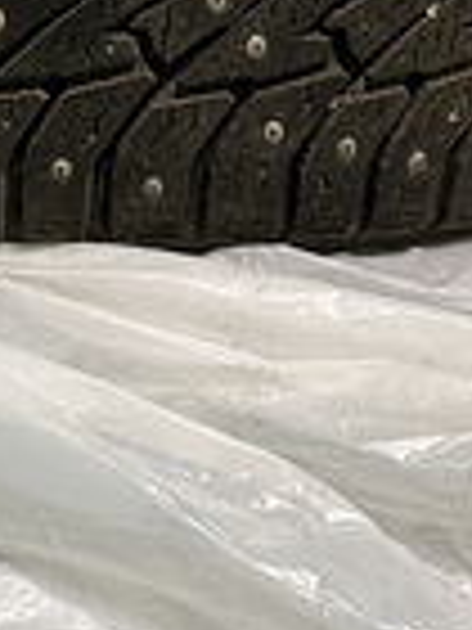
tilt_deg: -10.2
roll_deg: +0.3
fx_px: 1691
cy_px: 14
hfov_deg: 15.9
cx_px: 169
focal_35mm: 93
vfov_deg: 20.5
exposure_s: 1/50
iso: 320
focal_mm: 5.1
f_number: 1.6
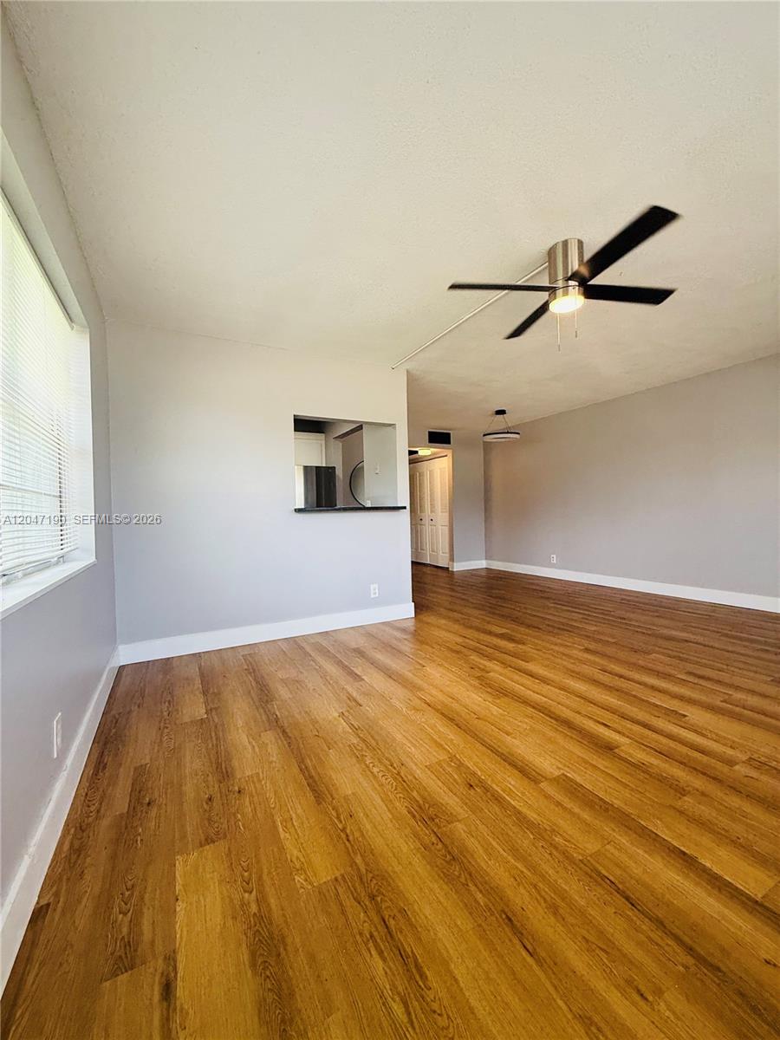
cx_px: 390
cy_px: 520
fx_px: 421
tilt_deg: +0.0
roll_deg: +1.3
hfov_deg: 85.7
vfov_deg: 102.1
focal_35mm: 14
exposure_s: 1/99
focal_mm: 2.22
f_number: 2.2
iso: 80
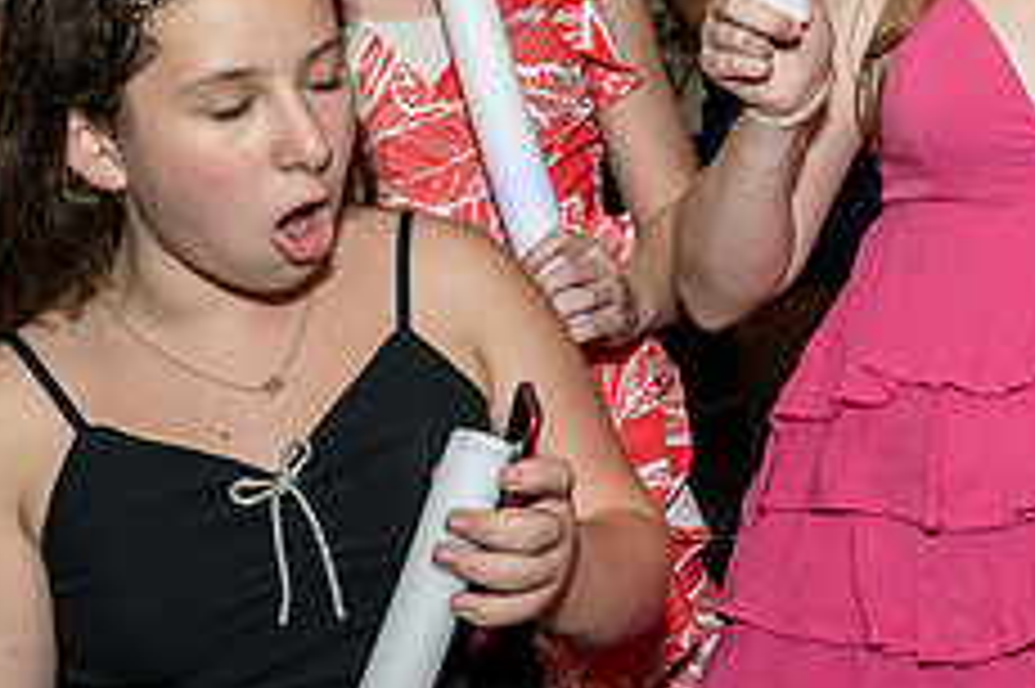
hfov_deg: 19.3
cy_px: -40
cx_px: 1295
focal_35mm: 99
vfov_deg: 13.6
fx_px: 2844
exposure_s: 1/250
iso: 640
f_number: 8
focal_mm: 35
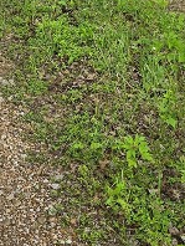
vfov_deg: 19.6
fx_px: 633
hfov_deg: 16.1
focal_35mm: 89
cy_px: -106
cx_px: -26
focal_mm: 6.3
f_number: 1.7
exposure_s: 1/231
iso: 12
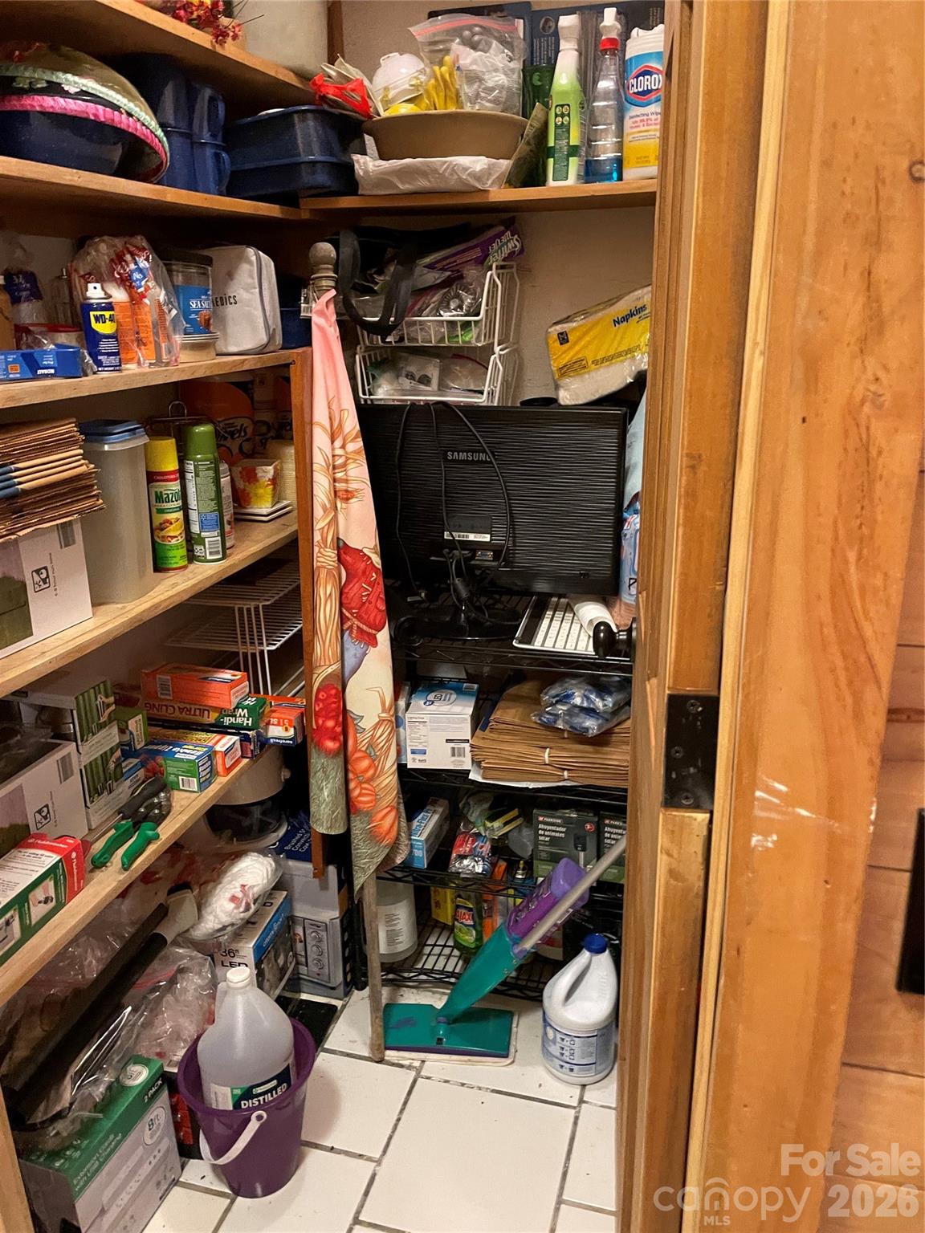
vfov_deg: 67.3
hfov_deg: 53.1
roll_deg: +2.0
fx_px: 926
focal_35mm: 26
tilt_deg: -19.7
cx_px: 462
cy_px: 616
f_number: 1.6
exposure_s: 1/40
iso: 500
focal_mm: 4.2
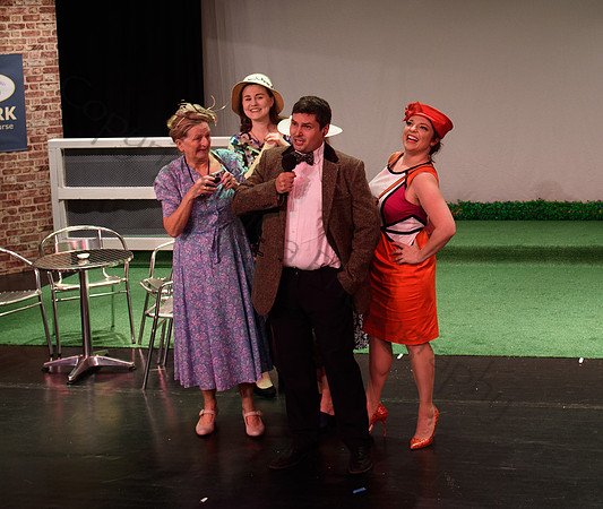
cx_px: 448
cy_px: 91
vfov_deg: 23.2
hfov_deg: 27.4
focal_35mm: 67
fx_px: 1219
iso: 800
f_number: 4.5
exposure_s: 1/80
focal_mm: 32
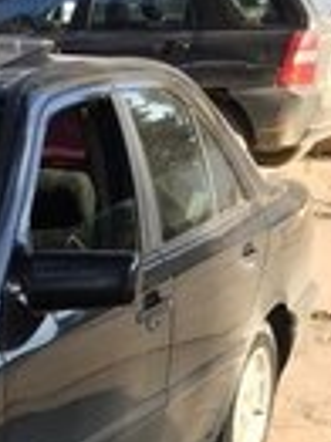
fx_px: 1405
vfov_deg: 16.7
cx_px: -260
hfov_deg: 12.3
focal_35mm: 110
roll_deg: +2.5
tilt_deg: -22.5
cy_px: 597
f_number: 2.2
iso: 32
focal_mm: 4.15
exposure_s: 1/335
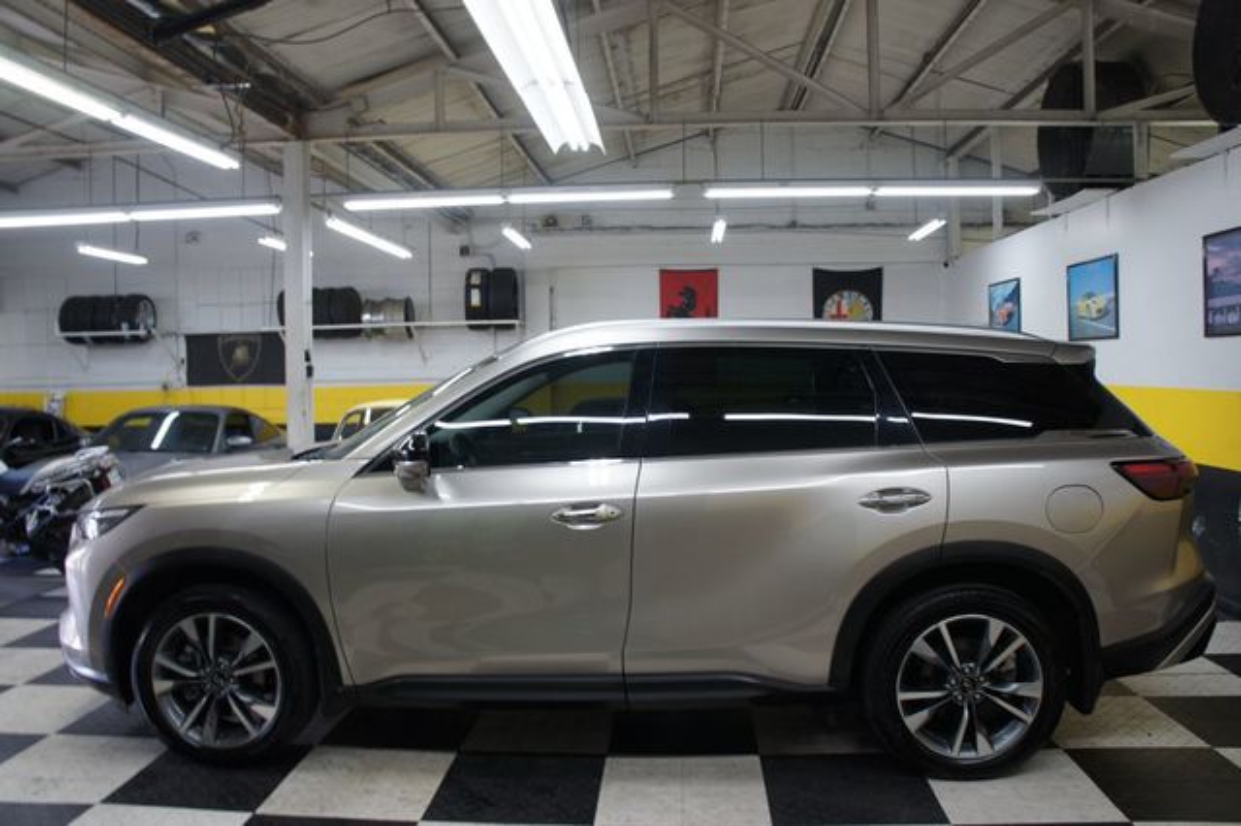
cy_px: 413
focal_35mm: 27
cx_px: 620
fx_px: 930
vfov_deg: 47.9
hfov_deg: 67.4
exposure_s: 1/30
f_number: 4
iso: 200
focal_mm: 18
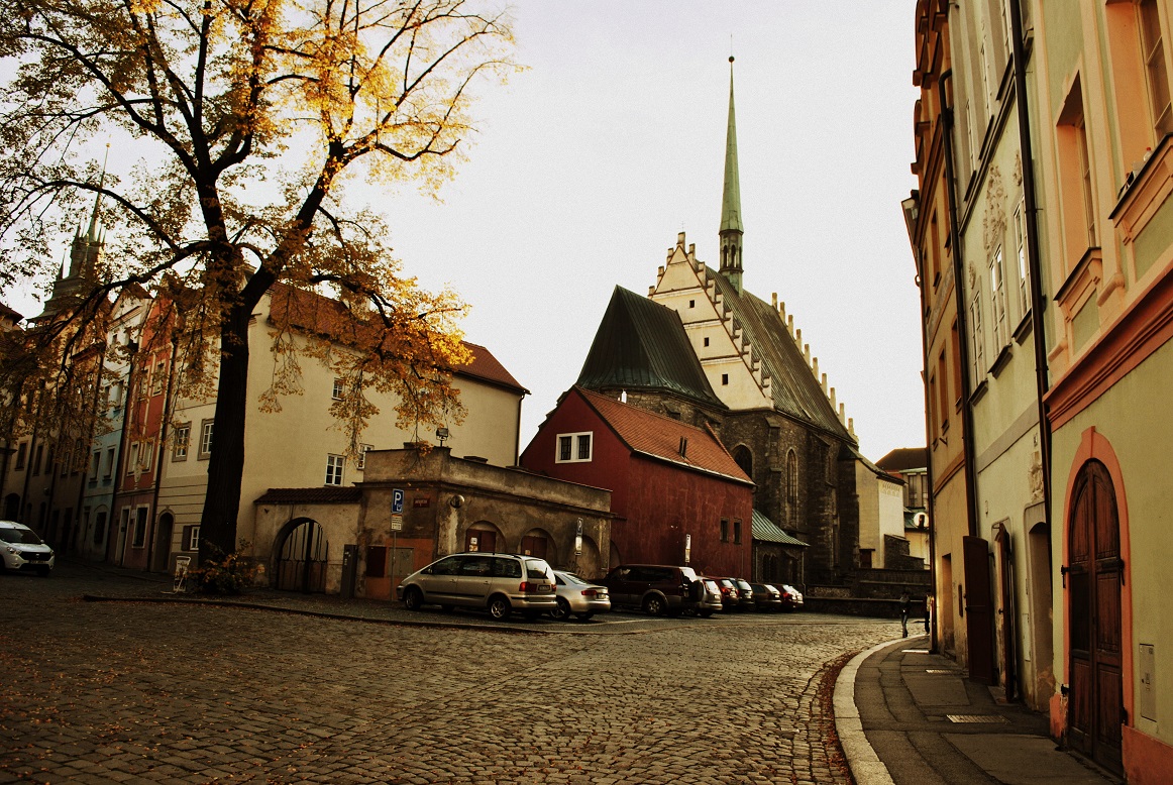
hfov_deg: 67.3
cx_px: 586
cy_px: 392
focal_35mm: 27
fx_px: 881
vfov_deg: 48.1
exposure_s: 1/160
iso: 100
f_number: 6.3
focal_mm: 18
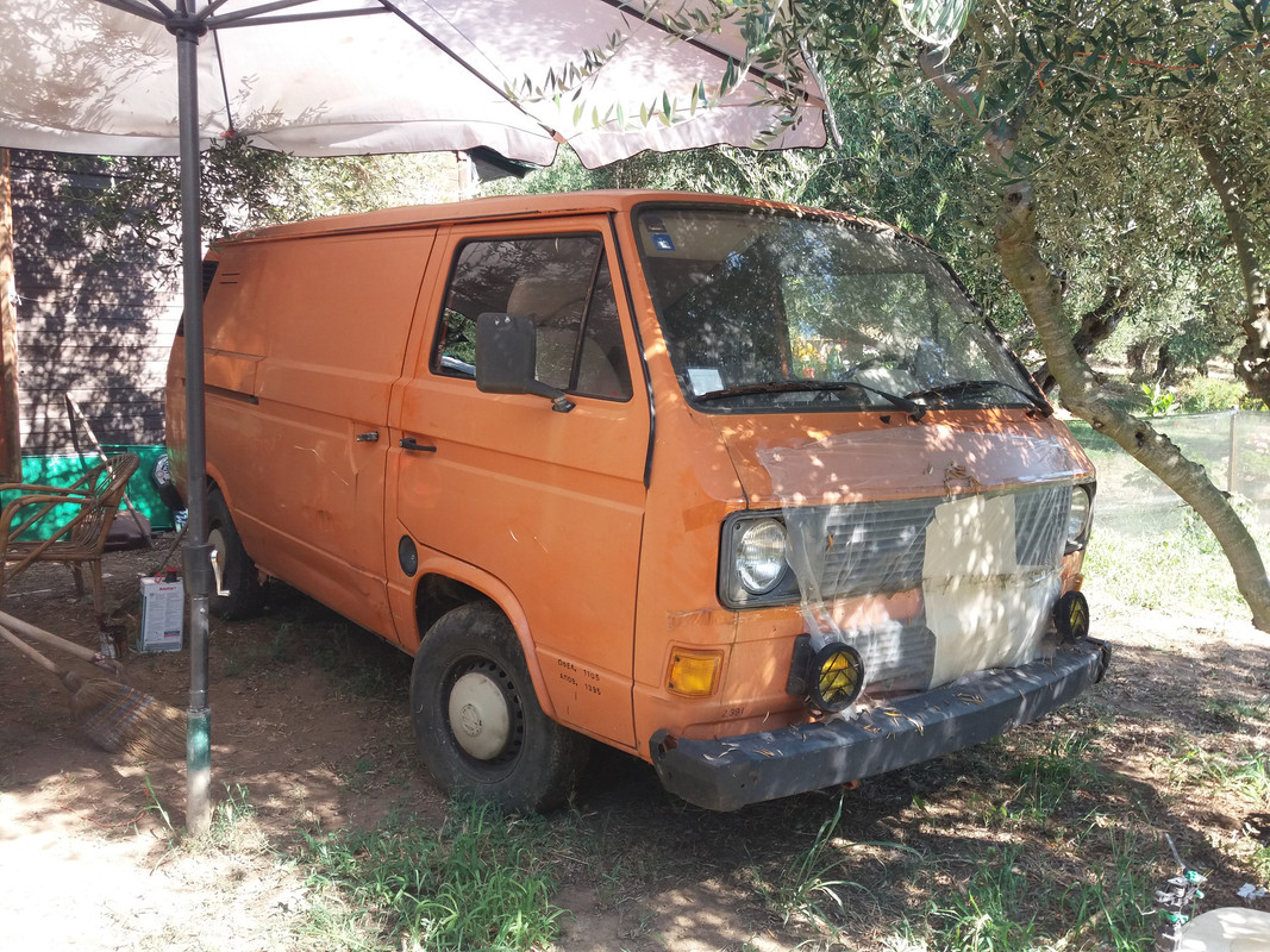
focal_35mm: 28
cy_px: 476
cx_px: 635
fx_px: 1027
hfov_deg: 63.4
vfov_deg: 49.7
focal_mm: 3.7
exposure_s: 1/183
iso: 64
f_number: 1.9
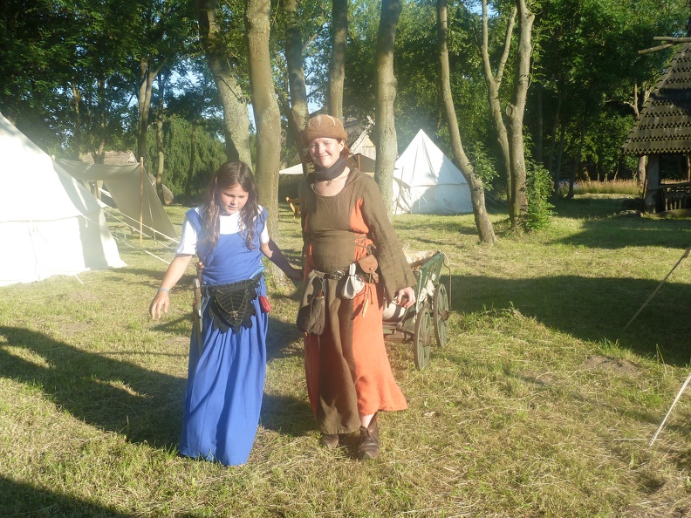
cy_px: 259
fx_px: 739
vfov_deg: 38.7
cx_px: 346
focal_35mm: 37
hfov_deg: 50.1
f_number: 4
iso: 80
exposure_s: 1/200
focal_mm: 6.1
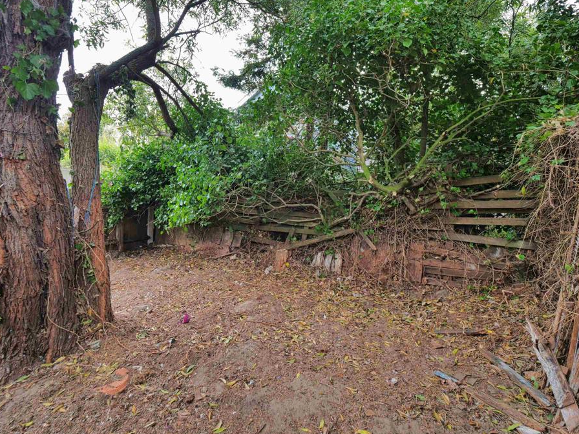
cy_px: 198
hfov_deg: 94.5
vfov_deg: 77.9
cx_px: 291
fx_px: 268
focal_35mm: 16
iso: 100
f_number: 3.2
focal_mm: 7
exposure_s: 1/80
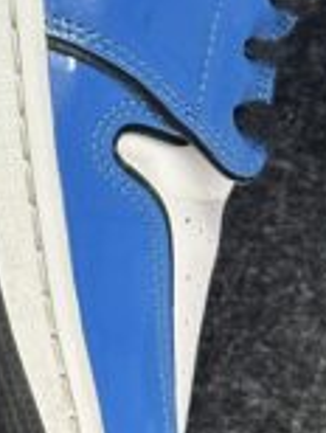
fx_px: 3118
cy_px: -100
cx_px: -96
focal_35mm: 249
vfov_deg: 7.9
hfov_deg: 5.9
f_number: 1.78
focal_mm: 6.86
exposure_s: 1/50
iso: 250
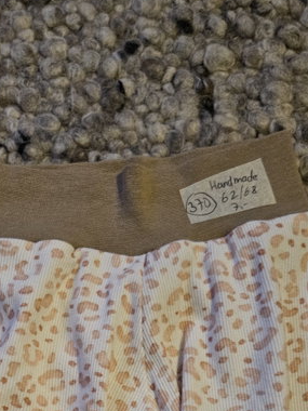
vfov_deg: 34.3
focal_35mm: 50
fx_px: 593
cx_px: 97
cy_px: 422
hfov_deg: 28.9
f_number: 1.8
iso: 640
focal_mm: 5.4
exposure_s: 1/25
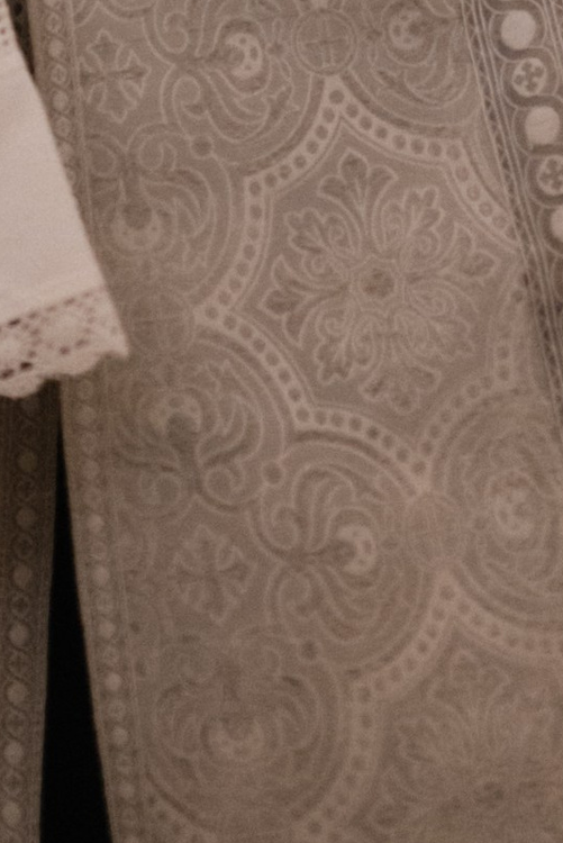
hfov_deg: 7.7
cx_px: 148
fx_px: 4193
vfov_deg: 10.2
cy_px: -1045
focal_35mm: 179
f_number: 2
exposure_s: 1/250
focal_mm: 35
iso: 1250
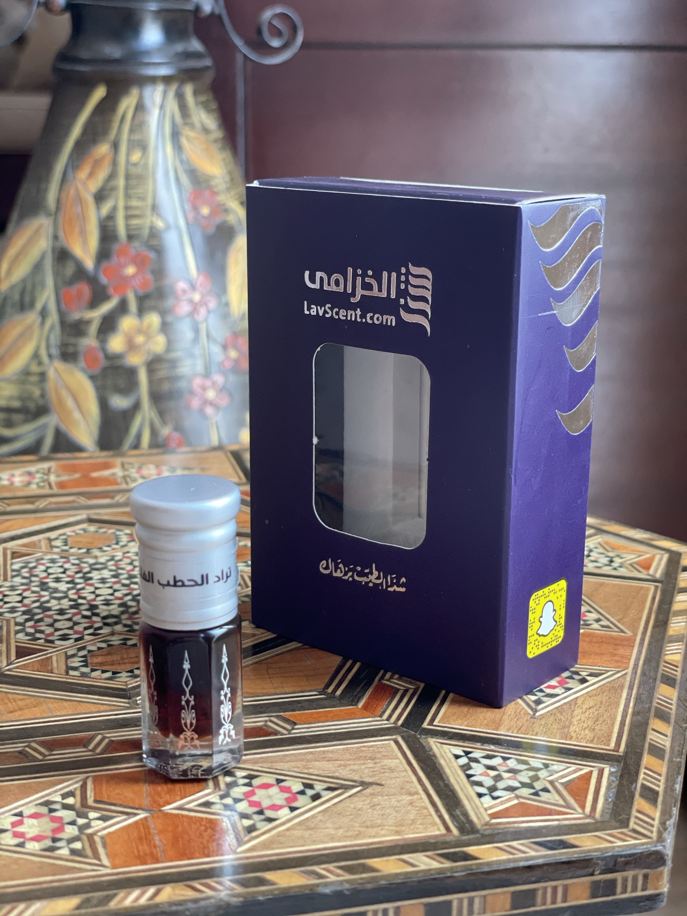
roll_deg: -0.5
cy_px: 458
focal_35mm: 52
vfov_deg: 36.8
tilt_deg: -14.4
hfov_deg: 28.0
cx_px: 344
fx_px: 1376
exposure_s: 1/107
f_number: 2
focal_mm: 6
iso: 250
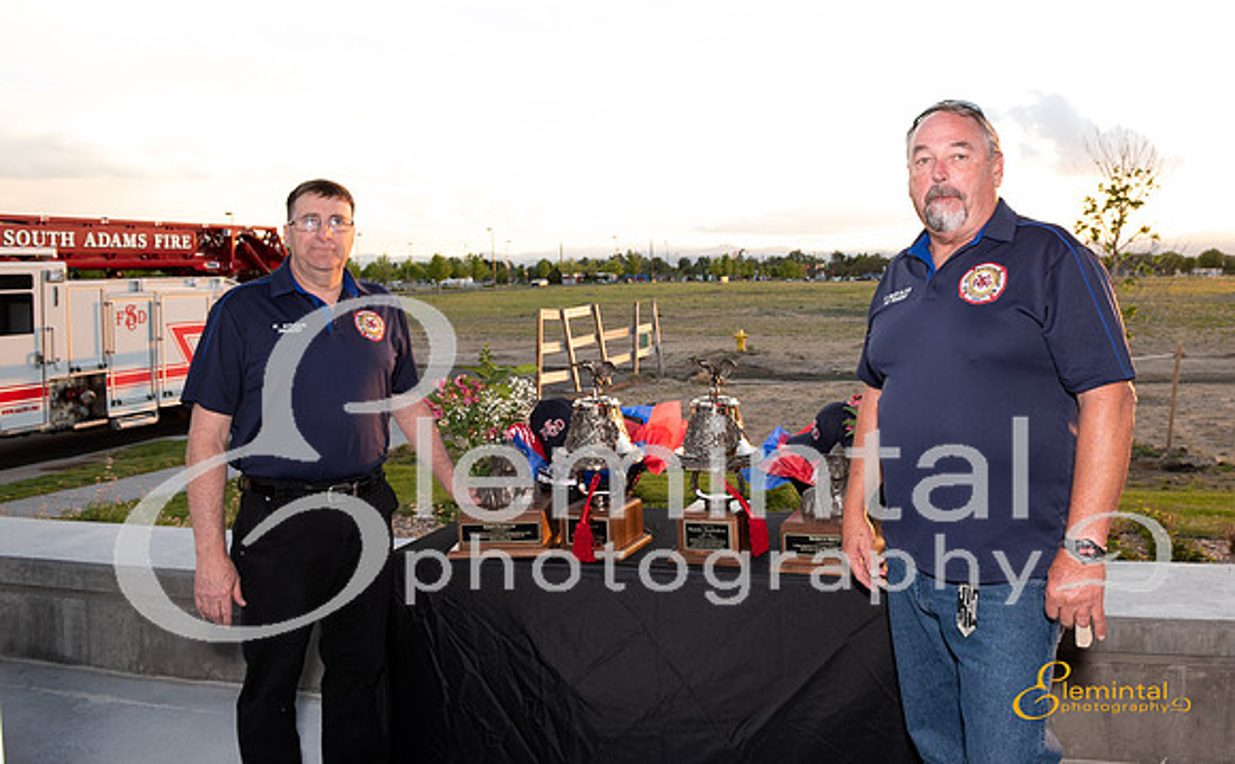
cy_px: 283
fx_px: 962
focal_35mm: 29
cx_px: 721
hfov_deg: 65.0
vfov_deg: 43.0
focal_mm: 24
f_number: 6.3
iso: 200
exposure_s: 1/60
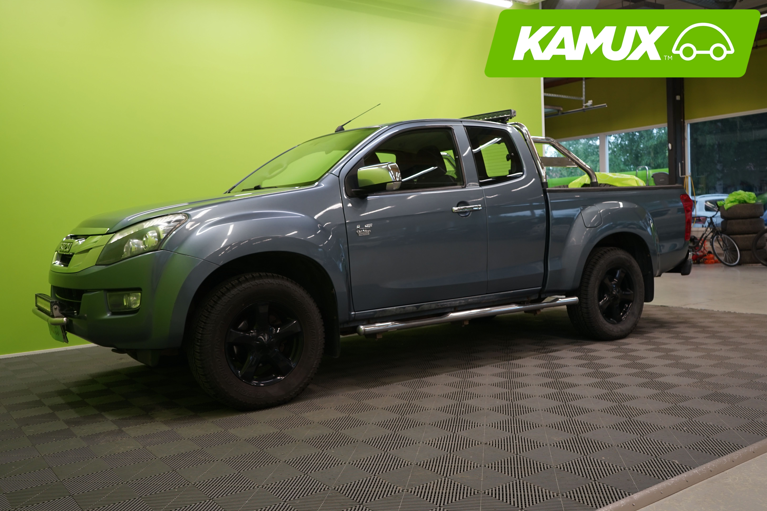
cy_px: 248
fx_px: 682
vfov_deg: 41.1
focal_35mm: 32
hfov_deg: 58.7
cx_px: 385
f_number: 5.6
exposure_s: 1/25
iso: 400
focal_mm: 31
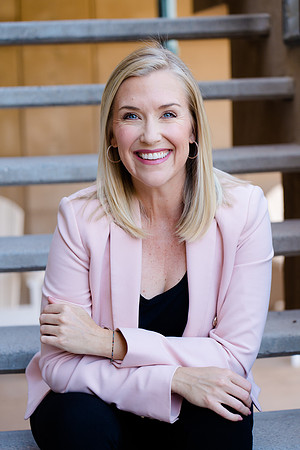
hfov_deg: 13.0
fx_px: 1312
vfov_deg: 19.5
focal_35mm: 105
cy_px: 225
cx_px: 150
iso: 400
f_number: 4
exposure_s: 1/200
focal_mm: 105
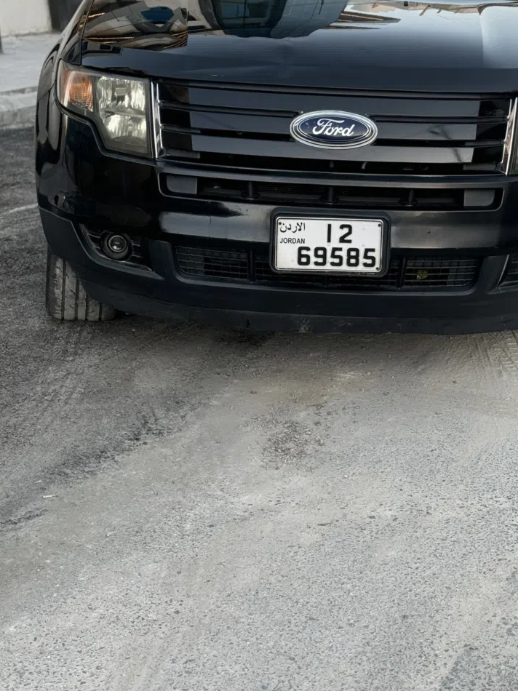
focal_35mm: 69
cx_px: 295
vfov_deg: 27.9
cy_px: 204
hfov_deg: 21.3
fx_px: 1377
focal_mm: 6.76
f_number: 1.78
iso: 80
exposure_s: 1/133
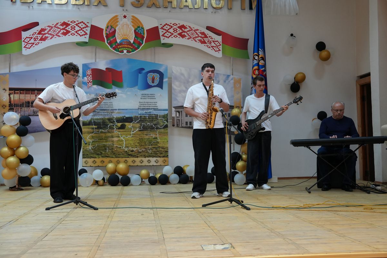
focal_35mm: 37
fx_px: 398
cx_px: 194
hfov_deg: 51.9
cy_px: 129
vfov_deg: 35.9
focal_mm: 37
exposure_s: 1/100
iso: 2000
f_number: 4
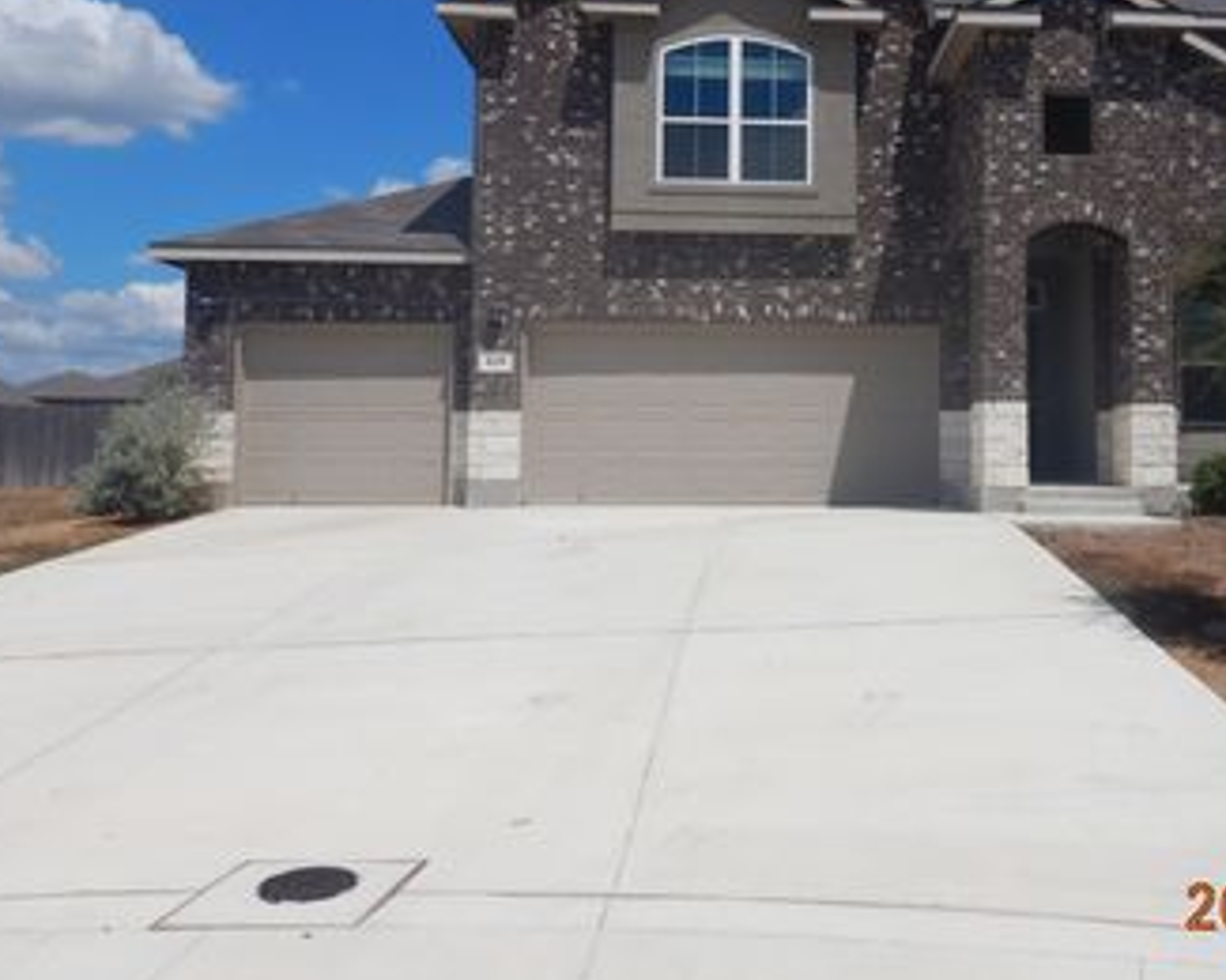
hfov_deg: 48.7
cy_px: 349
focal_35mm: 36
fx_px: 1306
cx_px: 886
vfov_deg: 40.8
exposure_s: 1/640
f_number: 8.2
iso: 125
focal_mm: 4.3
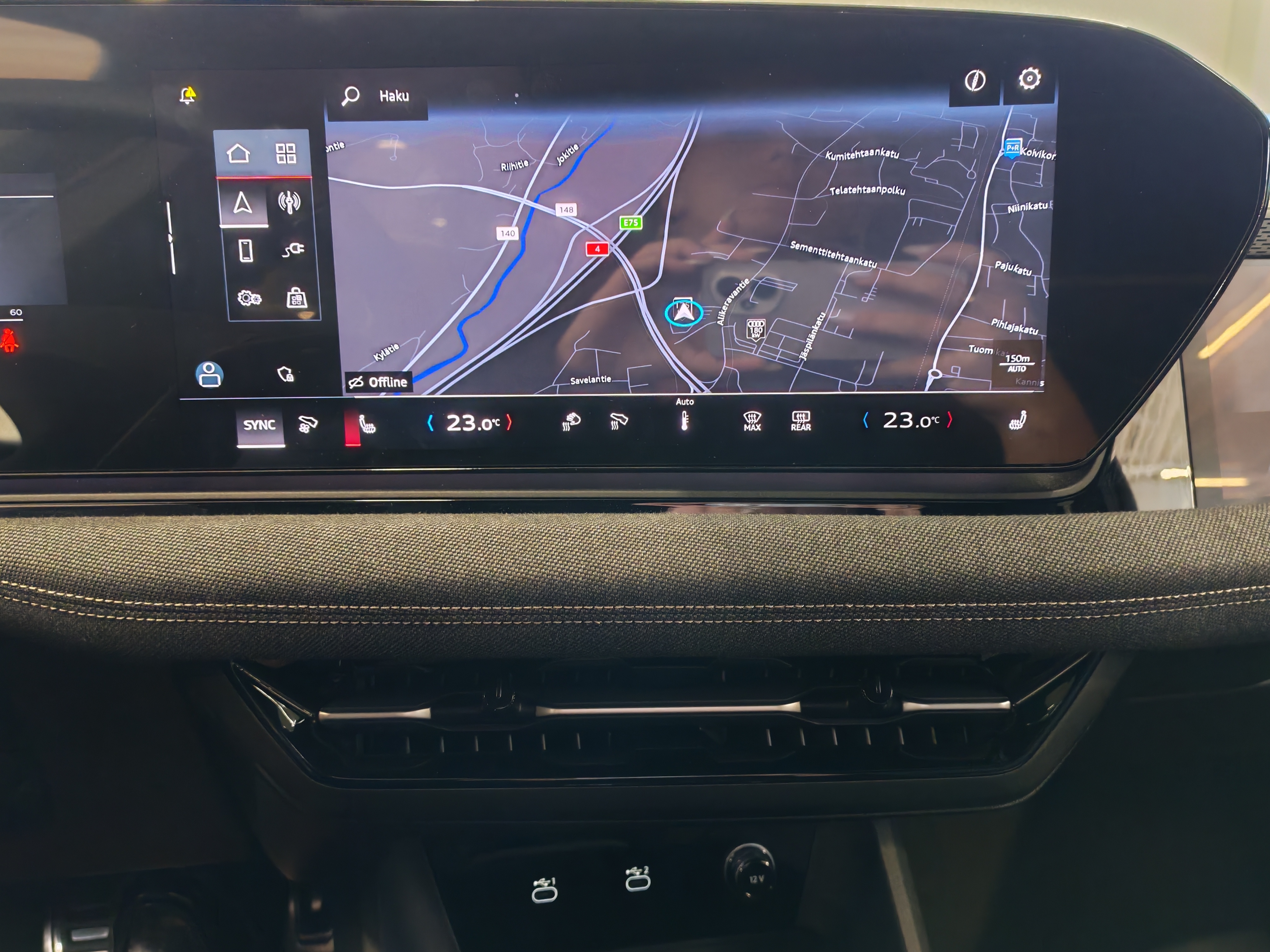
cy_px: 476
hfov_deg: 58.4
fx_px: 1137
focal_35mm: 31
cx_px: 635
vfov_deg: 45.4
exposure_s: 1/50
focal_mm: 6.12
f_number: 1.9
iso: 1244
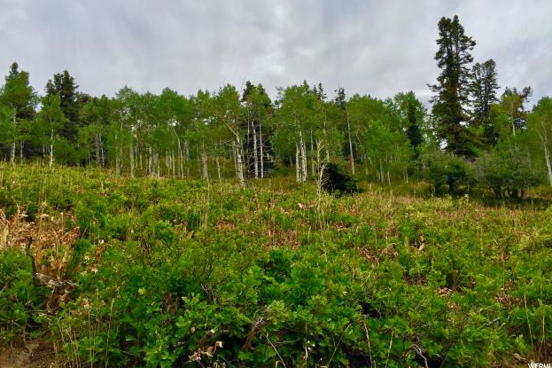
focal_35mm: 31
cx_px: 273
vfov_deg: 42.2
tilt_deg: +10.1
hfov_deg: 60.3
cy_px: 157
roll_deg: +0.1
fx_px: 475
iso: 32
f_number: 2.2
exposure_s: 1/1721
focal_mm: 4.15
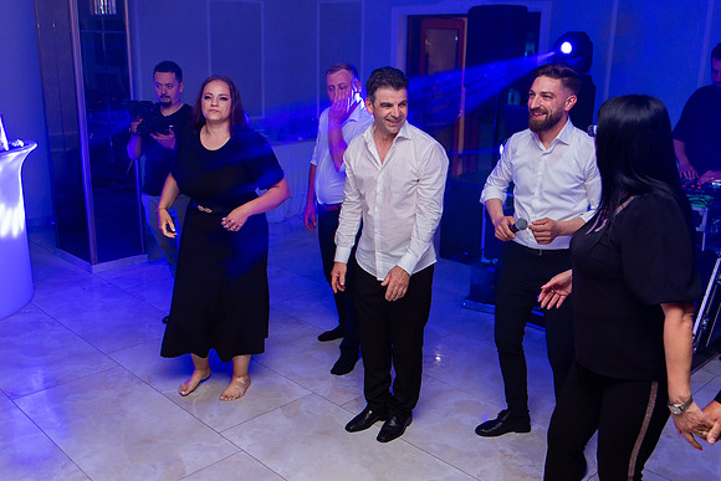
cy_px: 240
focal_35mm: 35
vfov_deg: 37.9
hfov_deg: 54.4
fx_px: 701
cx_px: 360
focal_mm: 35
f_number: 3.2
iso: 1250
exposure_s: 1/200
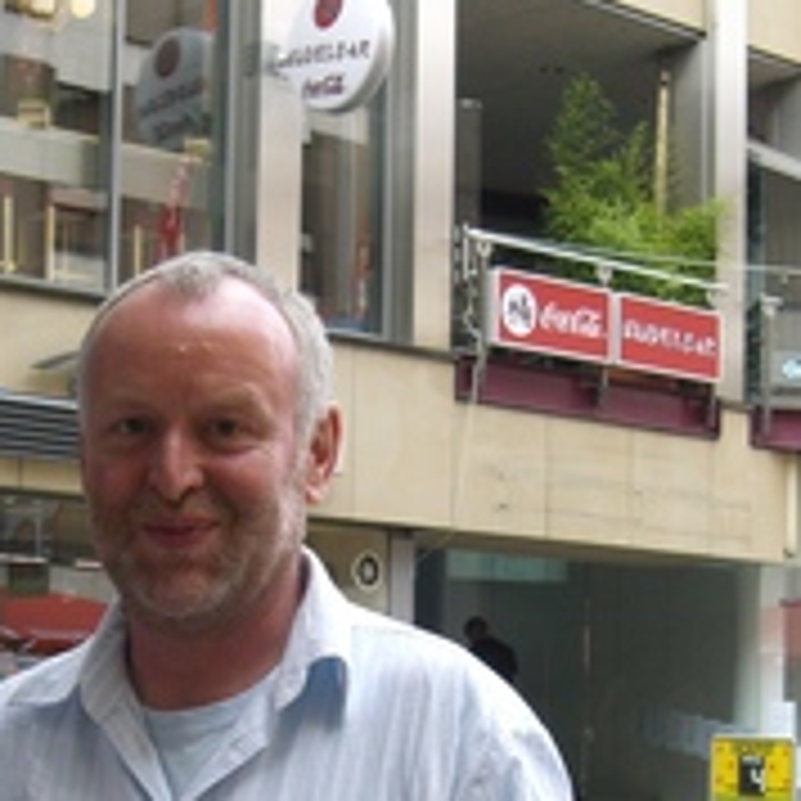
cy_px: 720
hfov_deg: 19.8
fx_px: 2278
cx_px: 218
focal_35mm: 87
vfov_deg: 19.6
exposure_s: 1/160
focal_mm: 6.3
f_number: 3.1
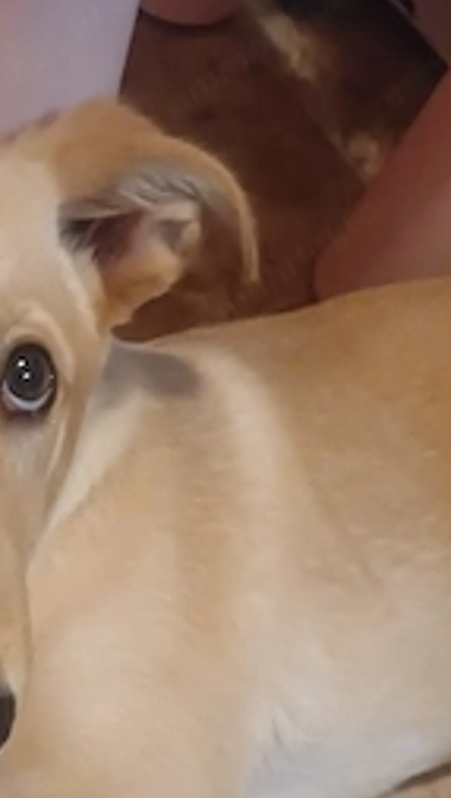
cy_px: 574
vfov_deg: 46.0
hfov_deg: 26.2
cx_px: -13
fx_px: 911
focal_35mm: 43
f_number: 1.8
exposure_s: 1/20
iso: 800
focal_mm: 4.65
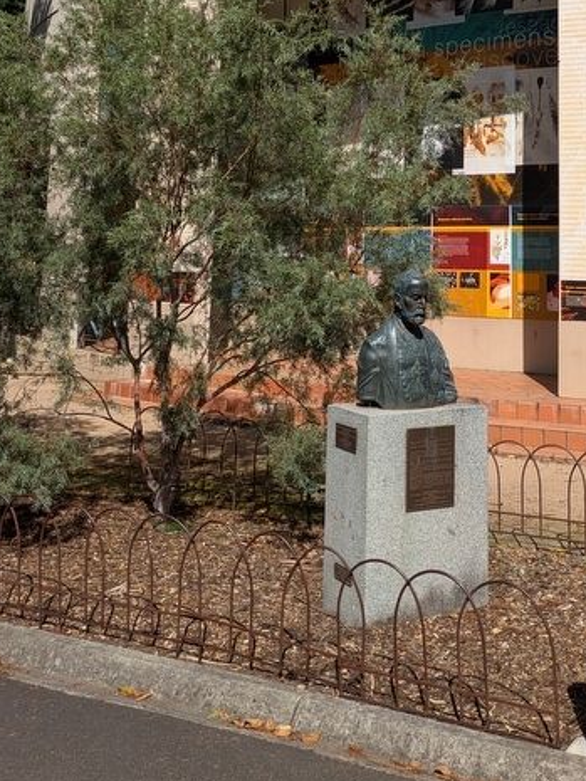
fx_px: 970
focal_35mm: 43
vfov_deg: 41.7
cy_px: 144
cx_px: 397
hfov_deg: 33.3
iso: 51
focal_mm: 5.43
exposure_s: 1/2632
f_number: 1.89
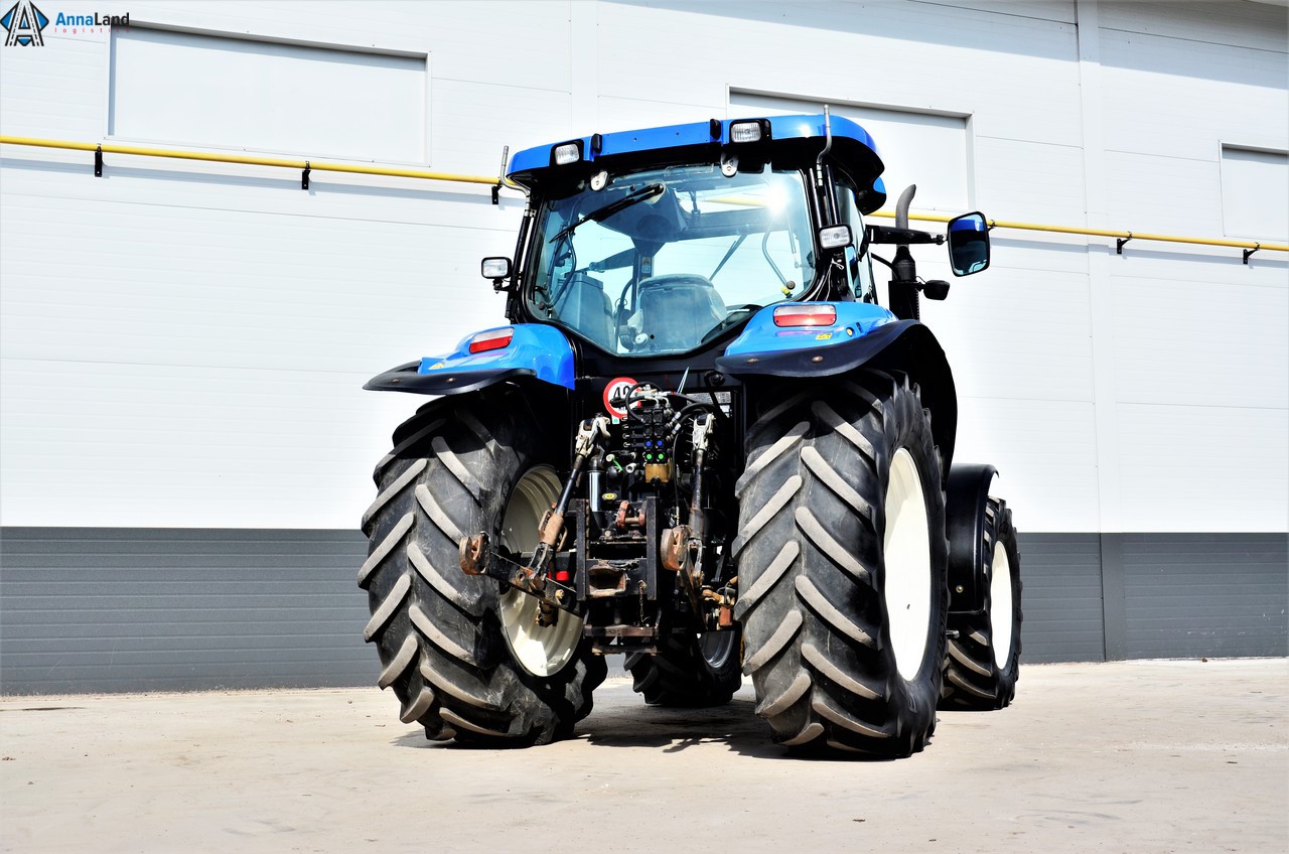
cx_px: 644
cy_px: 427
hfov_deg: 46.5
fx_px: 1501
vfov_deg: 31.8
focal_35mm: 42
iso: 125
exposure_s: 1/640
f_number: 6.3
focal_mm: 28
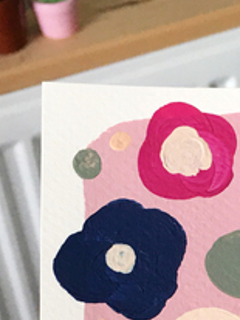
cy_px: 533
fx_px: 1296
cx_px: 376
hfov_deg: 10.2
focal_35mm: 140
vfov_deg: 13.0
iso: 32
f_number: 2.2
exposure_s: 1/33
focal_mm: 4.15
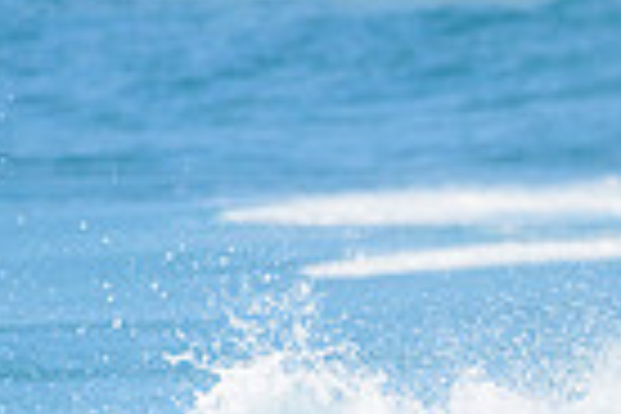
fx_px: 44364
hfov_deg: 0.8
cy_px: 547
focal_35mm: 2572
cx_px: 1185
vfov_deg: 0.5
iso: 280
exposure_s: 1/2000
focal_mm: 500
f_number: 5.6
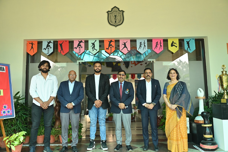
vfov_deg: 46.3
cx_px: 114
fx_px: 177
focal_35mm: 28
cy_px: 76
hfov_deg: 65.5
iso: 640
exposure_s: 1/160
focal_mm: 28
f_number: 5
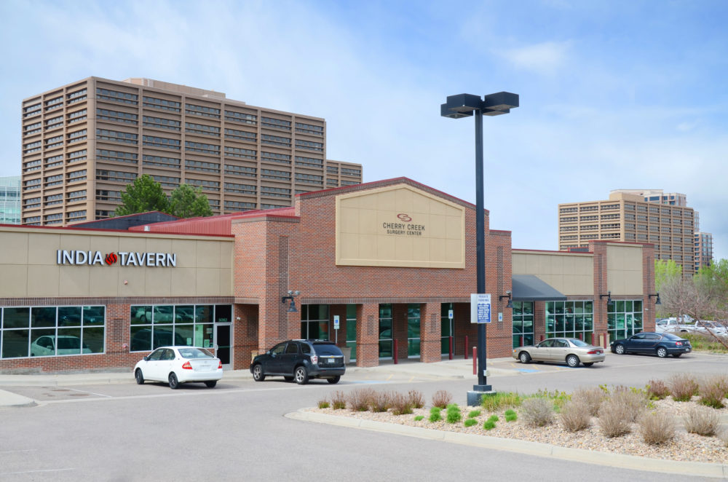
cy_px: 241
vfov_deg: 29.7
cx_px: 364
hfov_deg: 43.7
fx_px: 908
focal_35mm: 45
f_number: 8
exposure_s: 1/160
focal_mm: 30
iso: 100
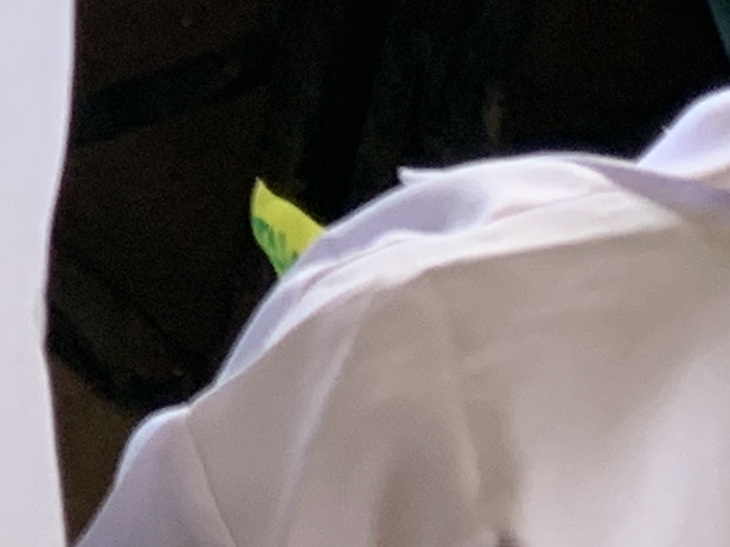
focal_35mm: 202
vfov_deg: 7.0
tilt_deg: -24.5
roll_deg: -5.7
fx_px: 4259
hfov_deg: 9.1
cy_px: -742
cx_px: -785
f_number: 1.8
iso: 100
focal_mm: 4.25
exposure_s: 1/103
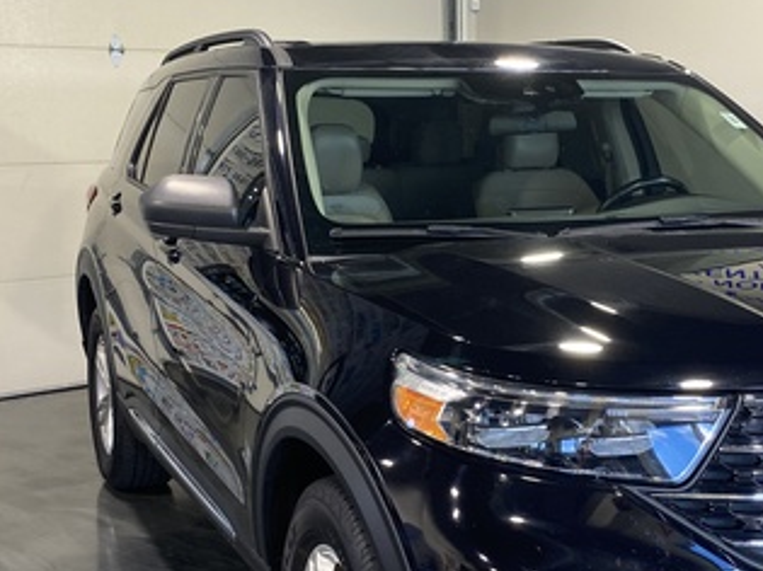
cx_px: 503
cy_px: 365
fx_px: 1344
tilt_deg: -9.9
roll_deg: -0.5
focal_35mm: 61
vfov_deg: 23.9
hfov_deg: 31.5
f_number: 1.8
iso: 80
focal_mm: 4.25
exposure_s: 1/60
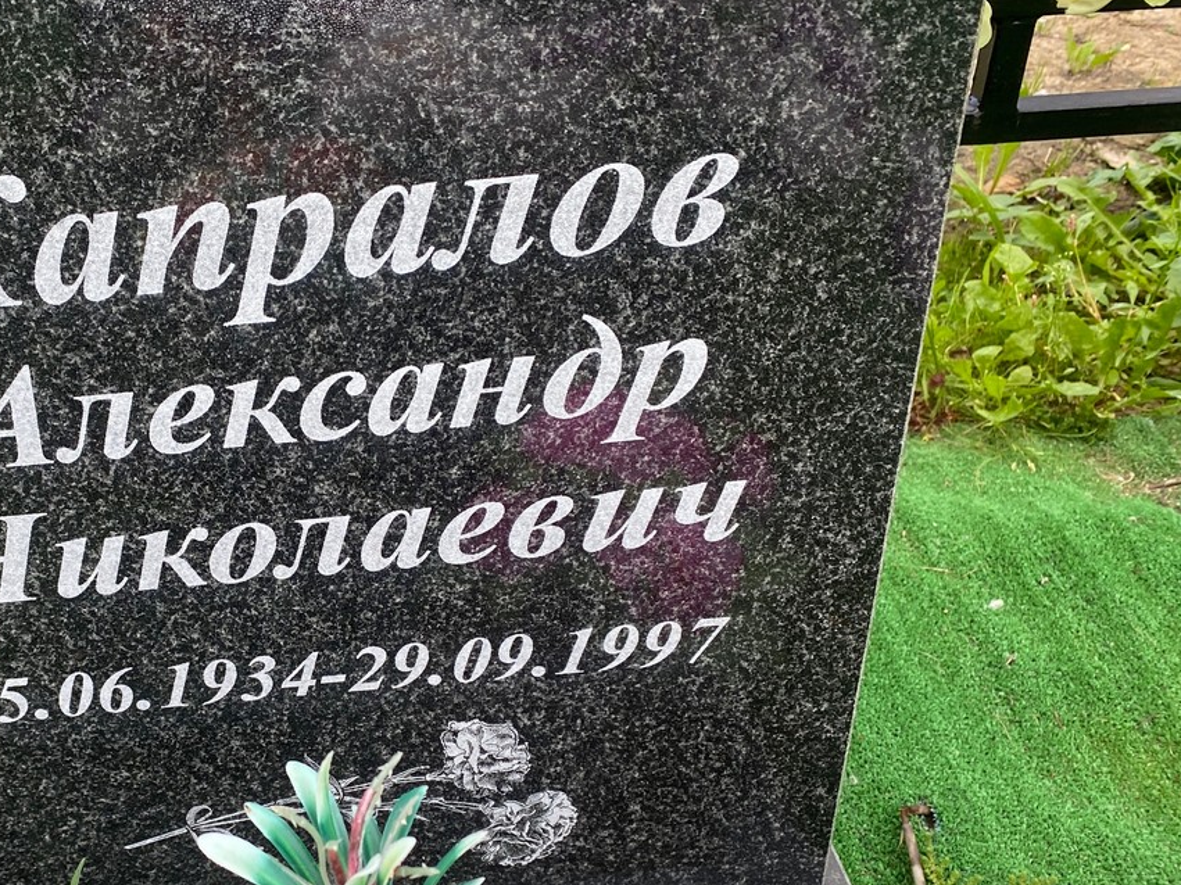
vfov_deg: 32.7
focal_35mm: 44
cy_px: 547
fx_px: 1501
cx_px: 296
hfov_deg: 41.7
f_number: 1.8
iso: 32
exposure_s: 1/228
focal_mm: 4.25
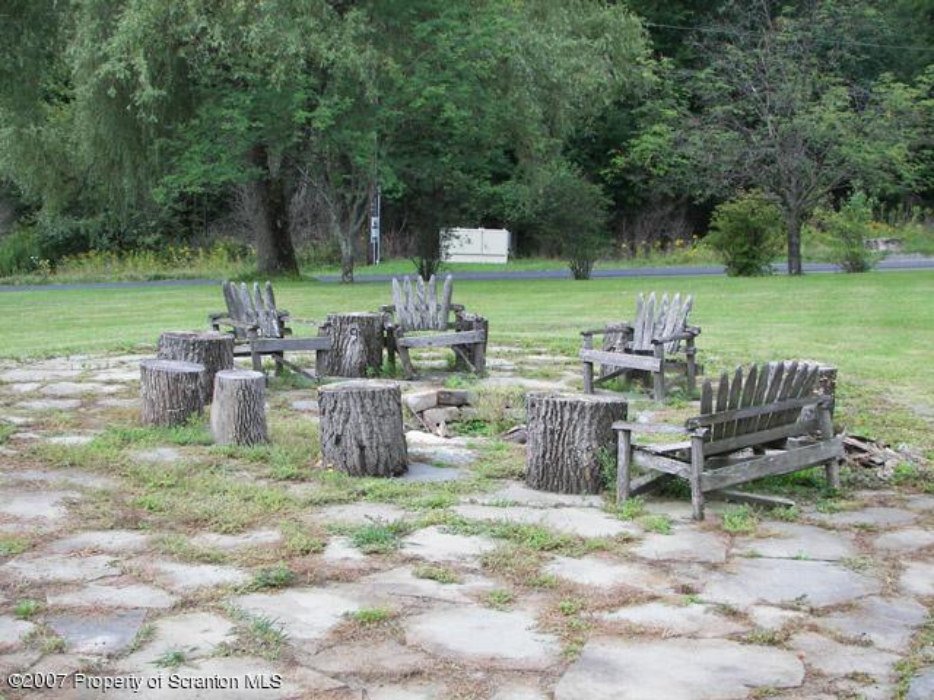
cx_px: 467
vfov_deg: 27.0
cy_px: 350
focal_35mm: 54
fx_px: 1457
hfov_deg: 35.5
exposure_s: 1/200
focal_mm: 8.9
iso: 50
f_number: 2.8
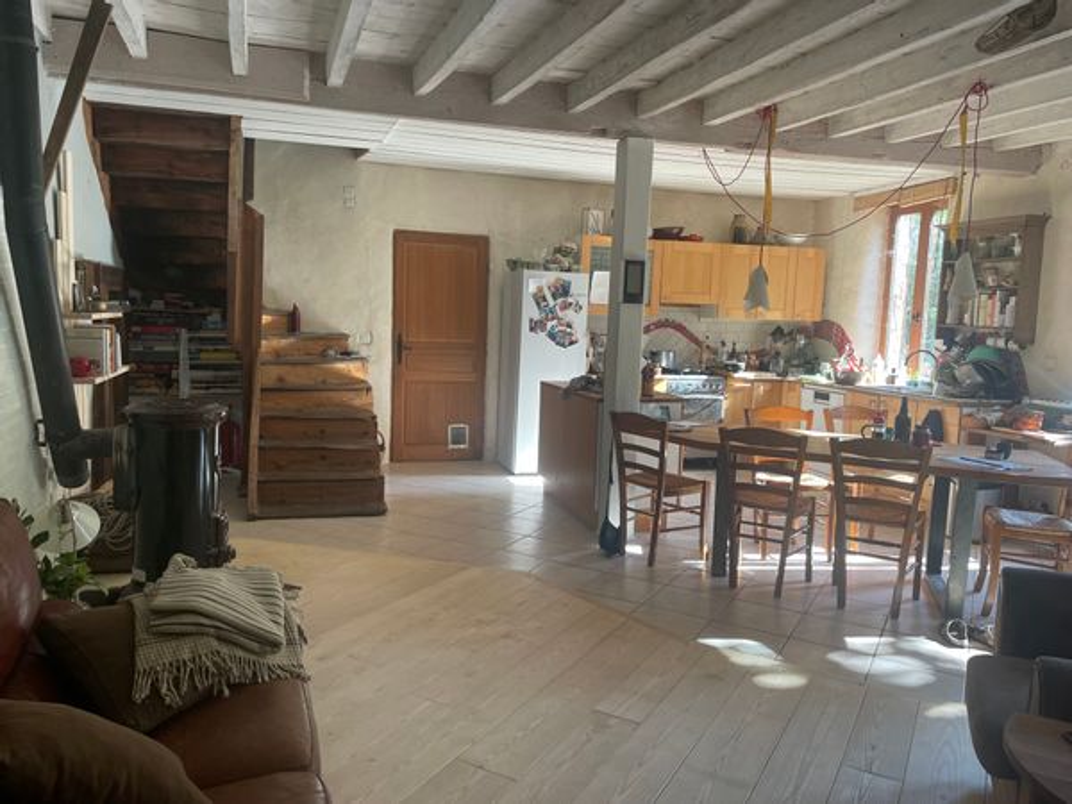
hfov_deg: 67.3
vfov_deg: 53.1
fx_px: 805
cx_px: 536
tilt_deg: -5.2
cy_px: 402
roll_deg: -1.7
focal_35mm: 26
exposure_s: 1/121
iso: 100
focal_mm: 4.2
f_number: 1.6
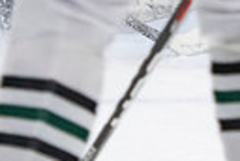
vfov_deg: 1.5
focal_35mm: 928
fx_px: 6201
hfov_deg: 2.2
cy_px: -162
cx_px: 174
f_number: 3.2
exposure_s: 1/640
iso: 2000
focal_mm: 112
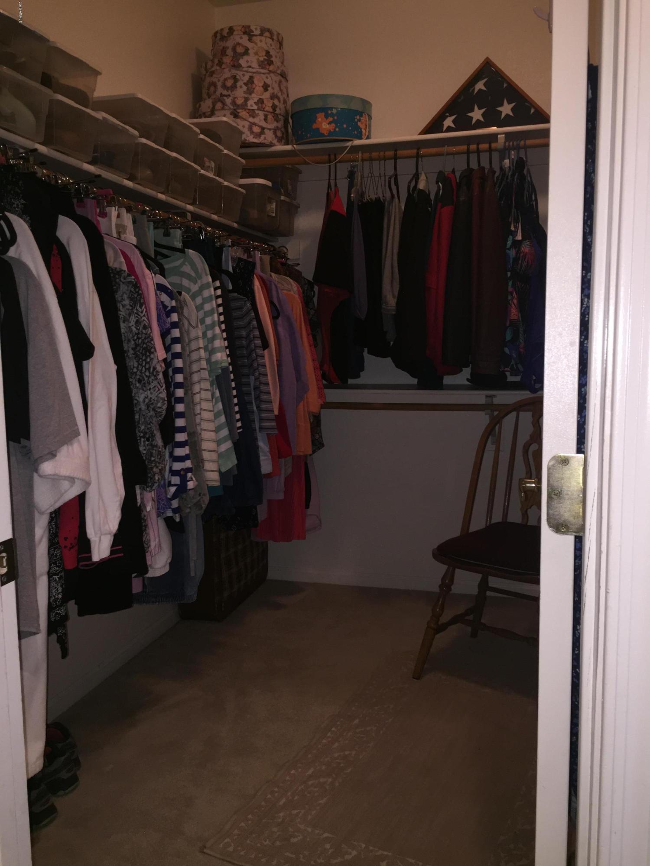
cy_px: 433
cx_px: 325
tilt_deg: -7.4
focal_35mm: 29
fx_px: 726
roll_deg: +0.8
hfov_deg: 48.2
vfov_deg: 61.7
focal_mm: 4.15
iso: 64
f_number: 2.2
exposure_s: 1/17
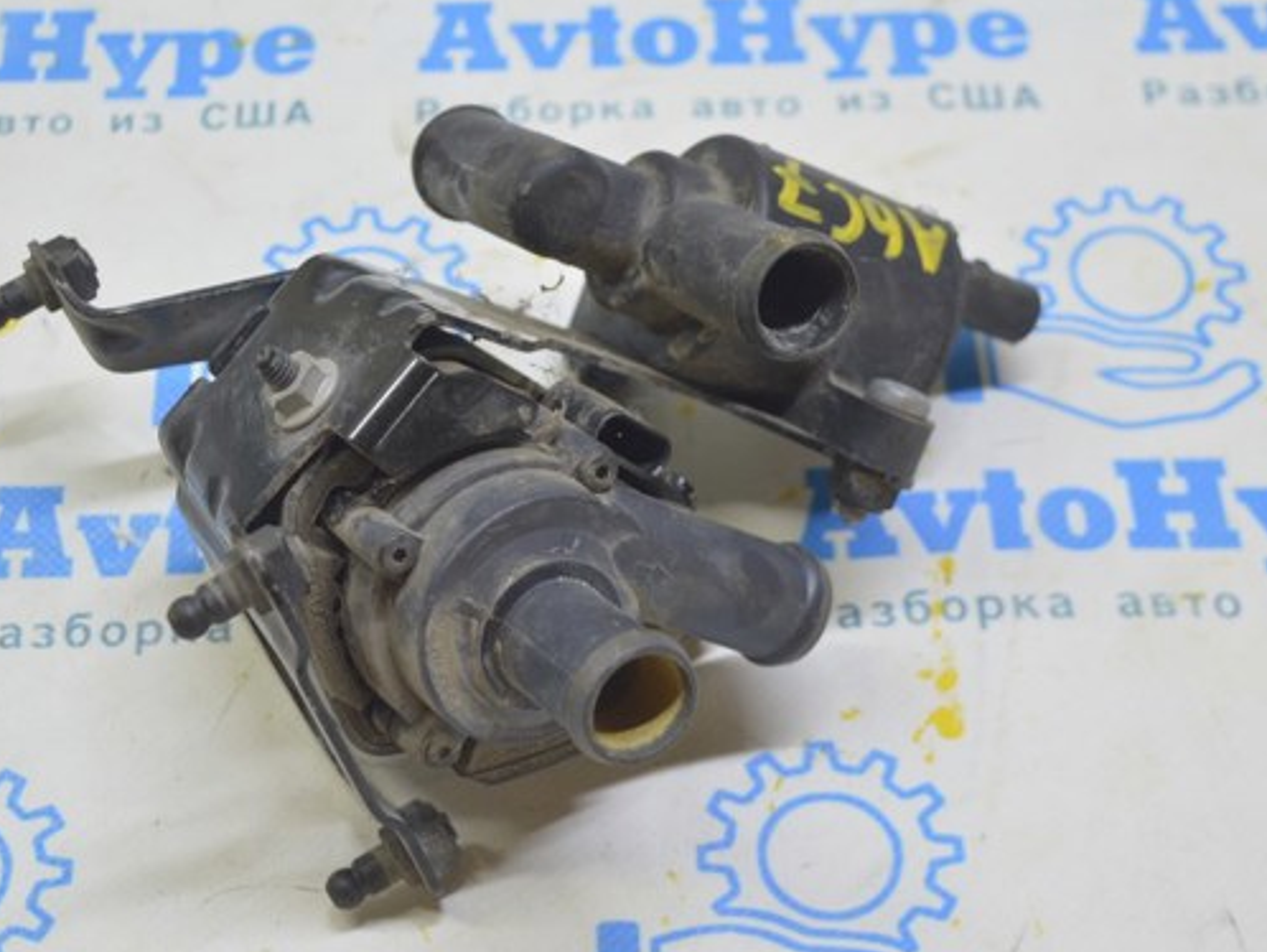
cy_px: 437
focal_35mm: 74
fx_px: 2710
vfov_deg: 19.9
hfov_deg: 26.3
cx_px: 494
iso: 400
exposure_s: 1/20
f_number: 5.6
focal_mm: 40
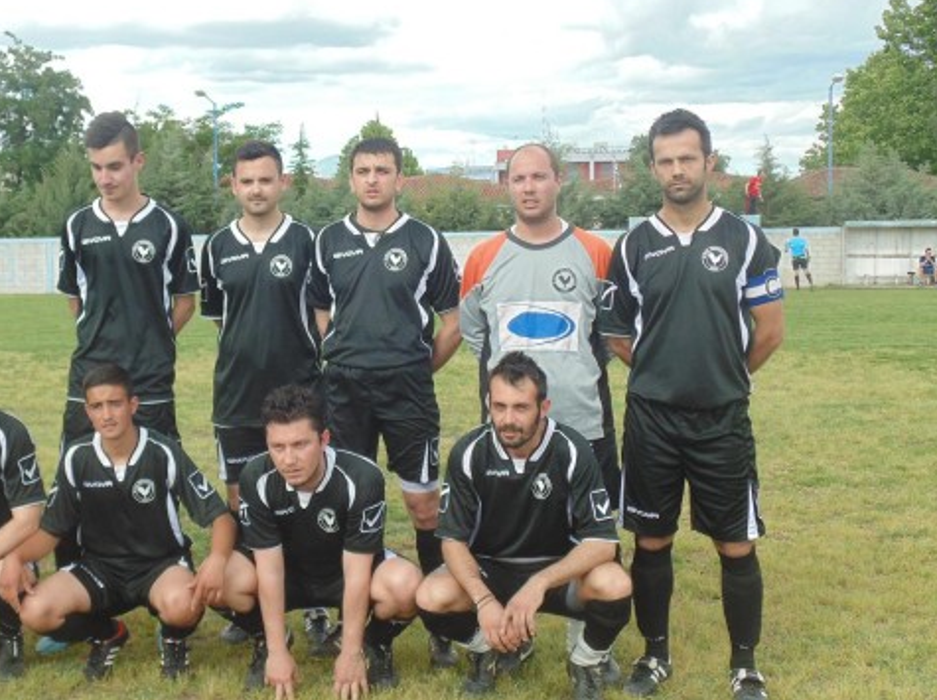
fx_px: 1541
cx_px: 296
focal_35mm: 57
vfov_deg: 25.6
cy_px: 335
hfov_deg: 33.5
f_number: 3.6
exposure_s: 1/320
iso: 80
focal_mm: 7.4
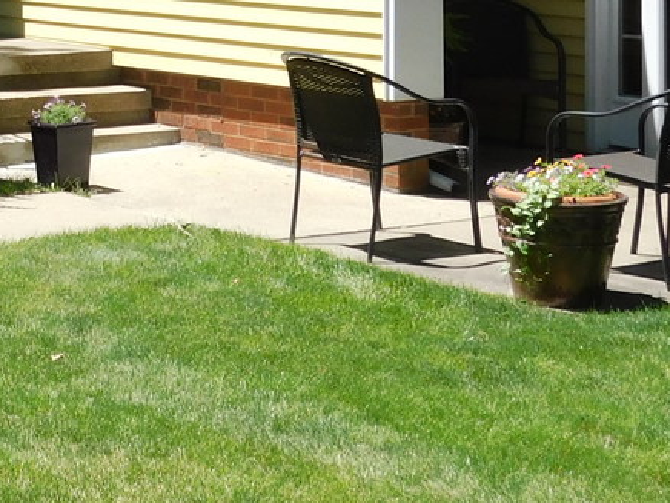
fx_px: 2303
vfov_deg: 11.9
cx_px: -161
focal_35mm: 119
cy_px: -228
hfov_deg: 15.8
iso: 125
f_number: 3.5
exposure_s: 1/800
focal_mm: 6.3
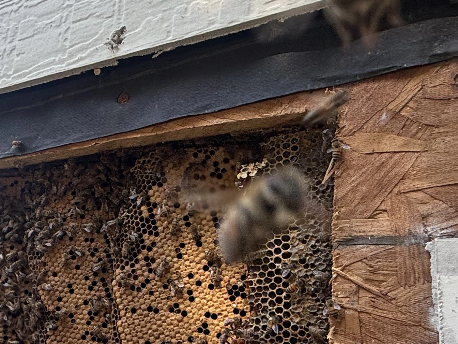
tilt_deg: +8.2
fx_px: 556
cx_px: 92
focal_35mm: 42
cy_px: 257
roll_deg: -4.5
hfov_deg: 42.8
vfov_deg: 33.7
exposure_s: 1/162
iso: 64
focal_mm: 2.22
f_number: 2.2
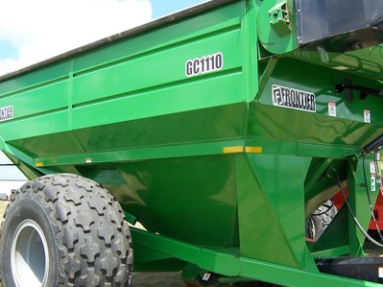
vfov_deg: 32.1
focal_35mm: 45
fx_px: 498
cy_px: 158
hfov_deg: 42.0
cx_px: 212
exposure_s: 1/350
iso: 80
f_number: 3.4
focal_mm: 5.5
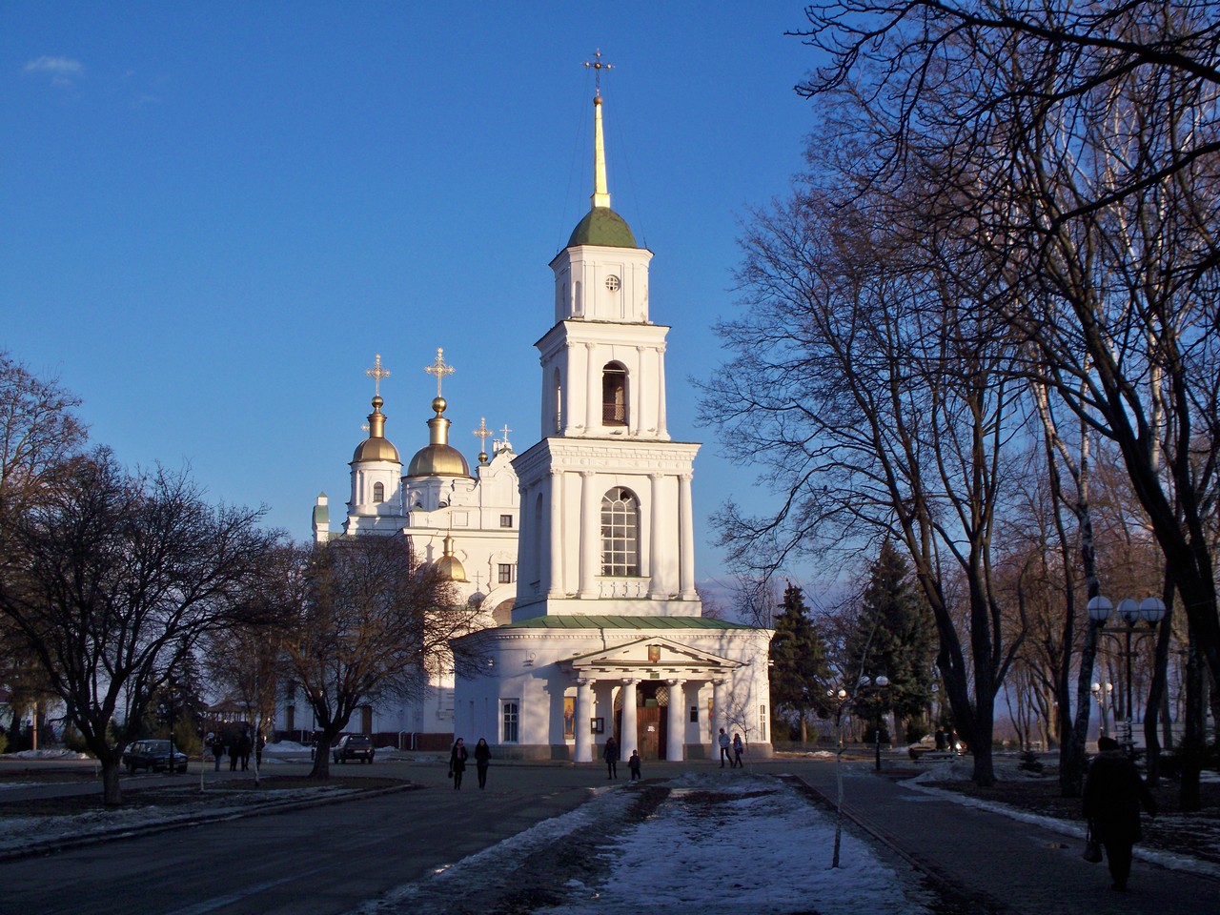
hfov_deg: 41.2
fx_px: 1621
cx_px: 610
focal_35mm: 46
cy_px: 458
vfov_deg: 31.5
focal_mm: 9.86
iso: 80
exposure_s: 1/320
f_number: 5.1
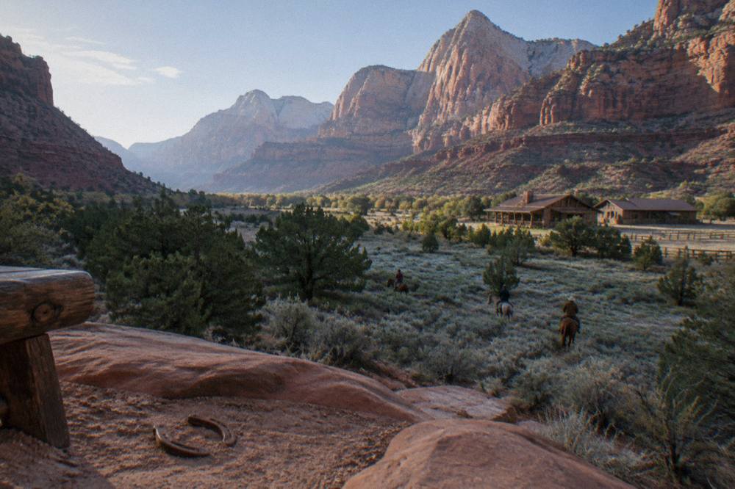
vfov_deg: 37.8
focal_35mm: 35
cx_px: 368
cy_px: 244
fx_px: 714
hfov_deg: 54.5
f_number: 5.6
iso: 200
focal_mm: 35
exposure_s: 1/320
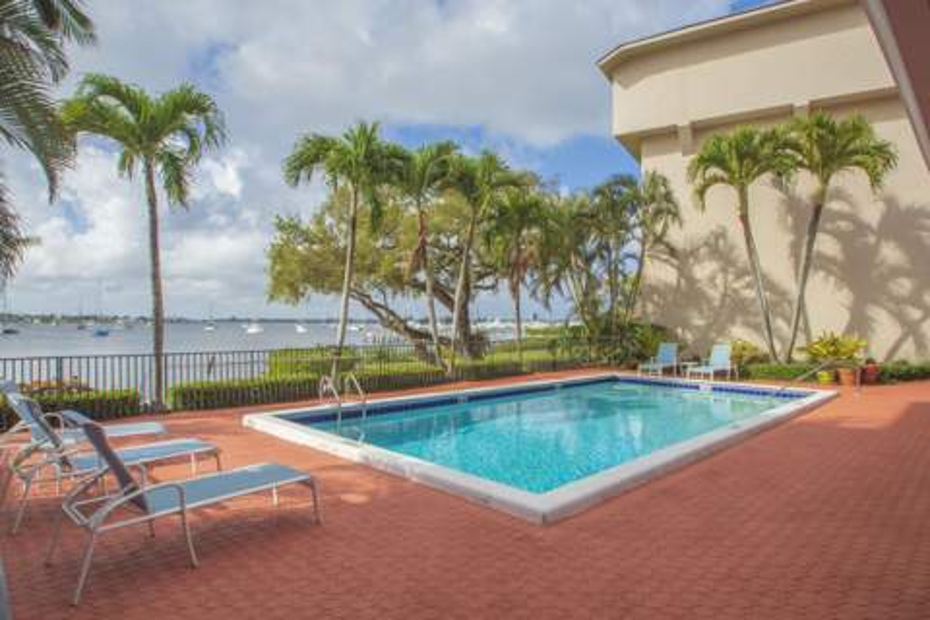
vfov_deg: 63.2
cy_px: 310
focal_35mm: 20
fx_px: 504
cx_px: 465
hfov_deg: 85.4
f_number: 8
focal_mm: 13
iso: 140
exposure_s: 1/500
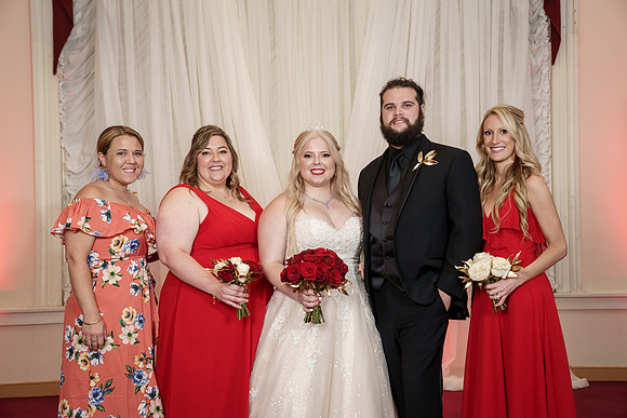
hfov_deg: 35.6
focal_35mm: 56
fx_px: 976
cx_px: 314
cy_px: 209
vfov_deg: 24.2
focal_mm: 56
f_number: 4
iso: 2000
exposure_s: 1/160
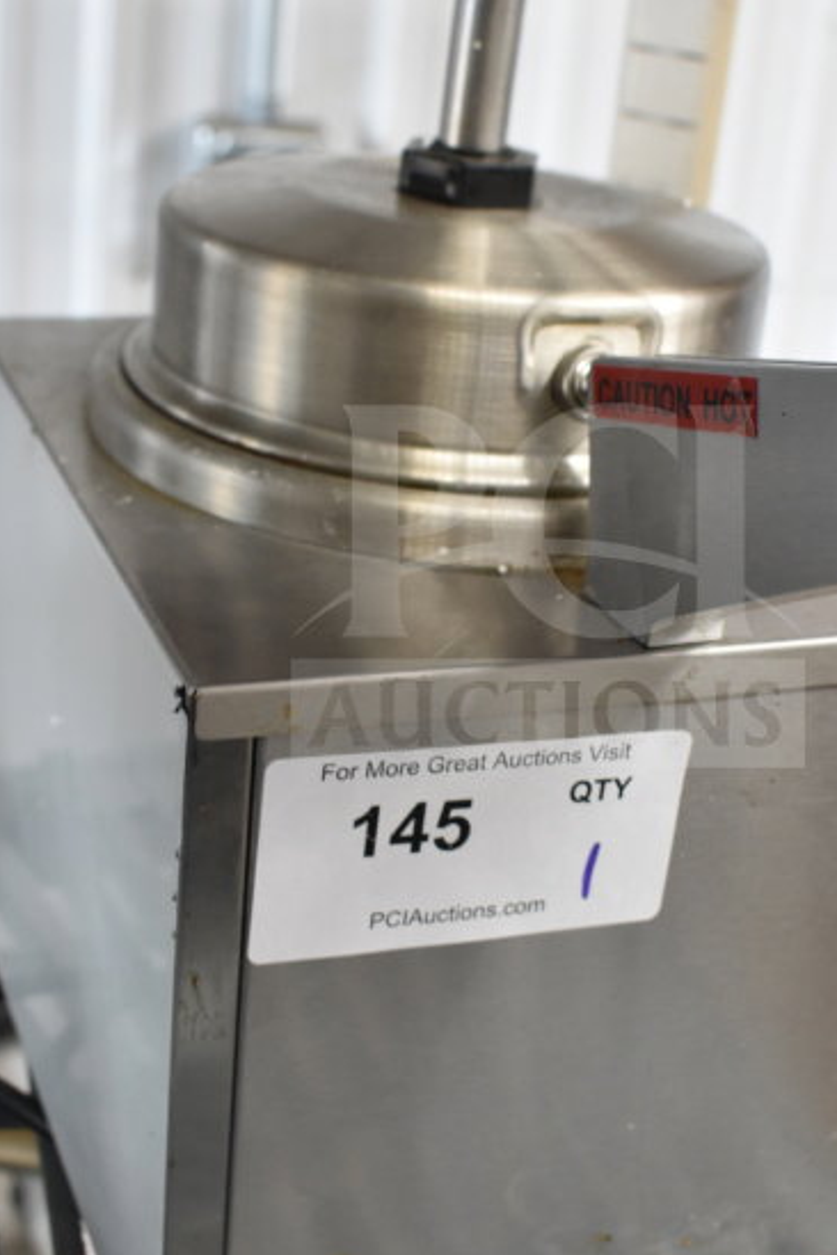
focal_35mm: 60
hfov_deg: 22.5
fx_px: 2092
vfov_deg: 33.4
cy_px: 586
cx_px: 547
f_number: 3.8
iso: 900
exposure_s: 1/40
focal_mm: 24
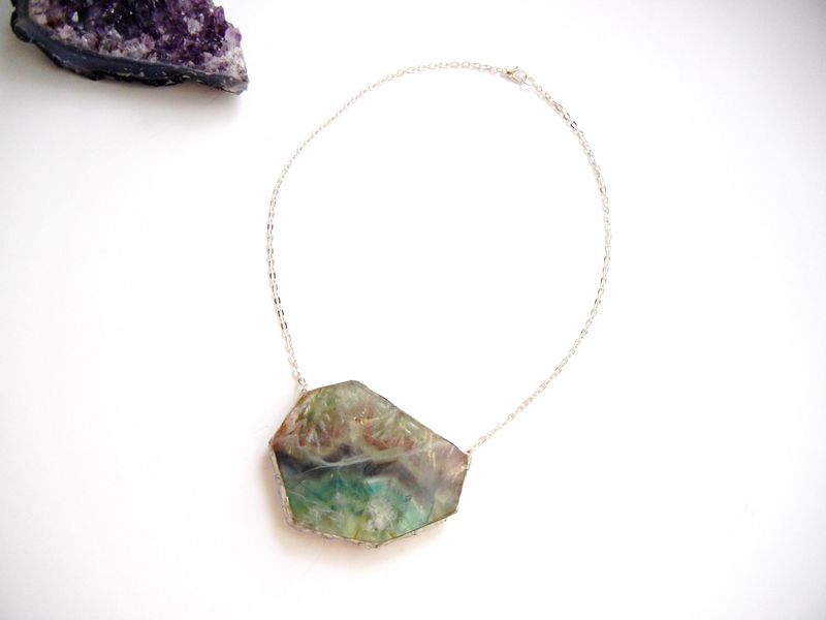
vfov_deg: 46.8
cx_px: 413
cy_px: 310
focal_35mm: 30
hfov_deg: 60.0
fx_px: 716
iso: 160
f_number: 3.5
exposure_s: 1/59.7
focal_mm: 5.4
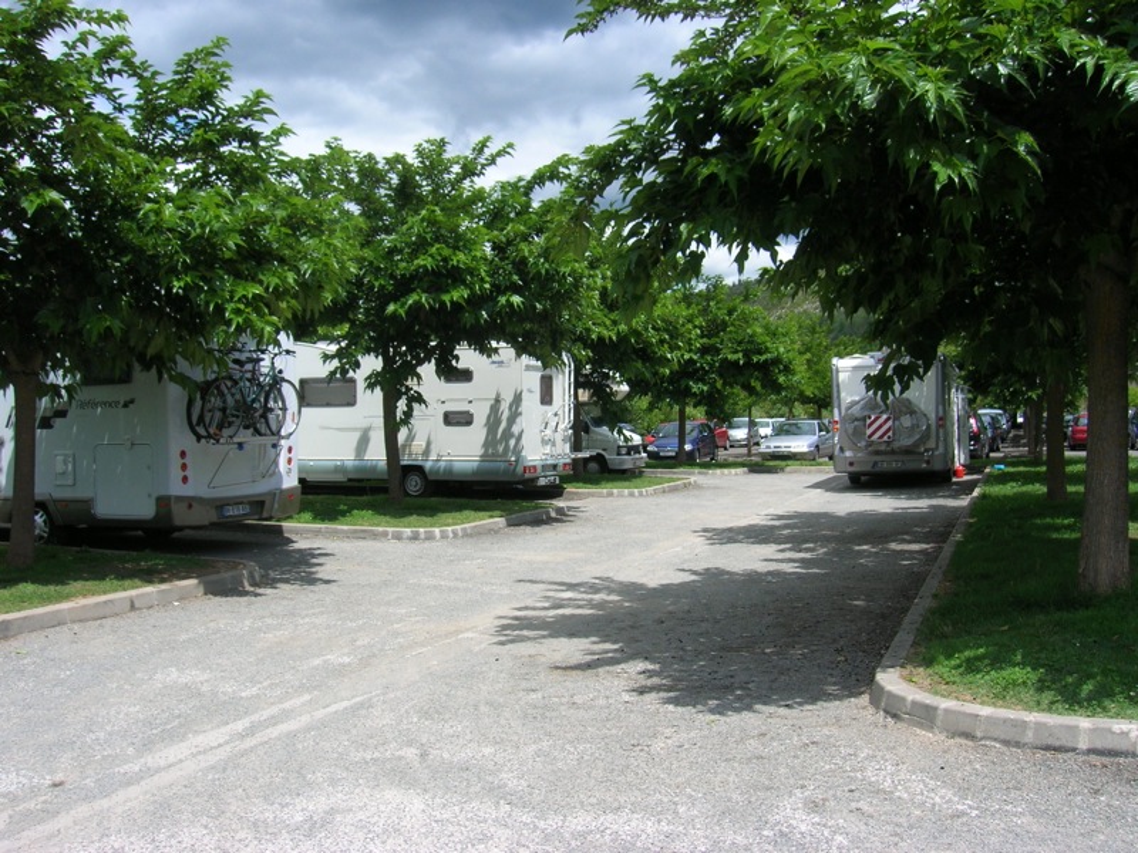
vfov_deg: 41.8
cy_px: 426
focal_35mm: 34
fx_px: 1118
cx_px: 569
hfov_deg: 54.0
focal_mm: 5.7
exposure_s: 1/332
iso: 50
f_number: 4.9
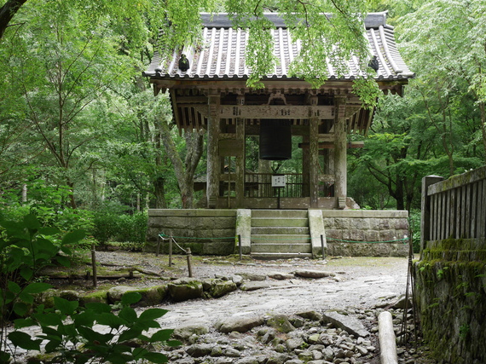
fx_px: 828
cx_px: 252
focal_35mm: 59
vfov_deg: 24.8
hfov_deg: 32.7
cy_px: 182
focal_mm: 28
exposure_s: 1/60
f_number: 5.5
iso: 320
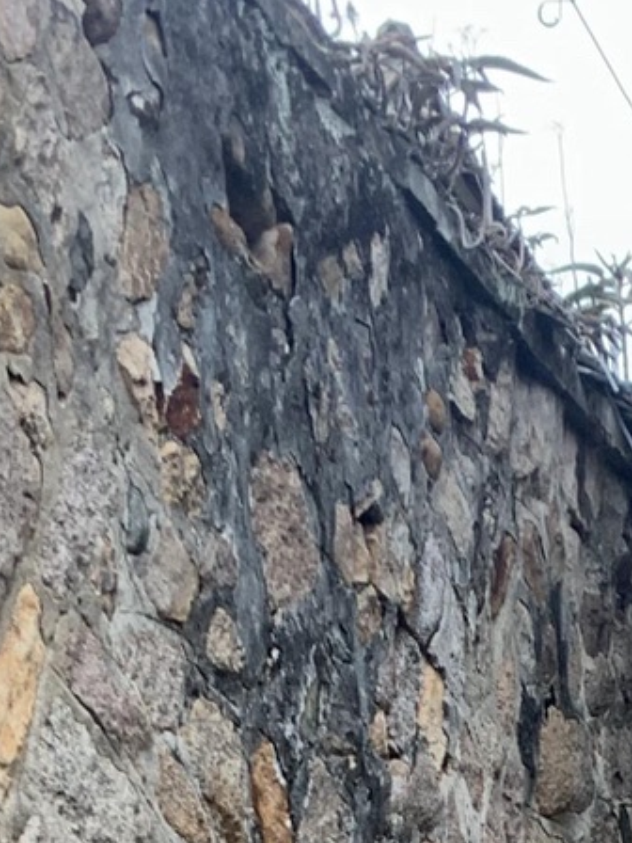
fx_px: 2824
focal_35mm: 116
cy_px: 1840
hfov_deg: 12.2
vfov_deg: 13.6
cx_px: 920
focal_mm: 4.25
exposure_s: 1/121
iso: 40
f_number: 1.8
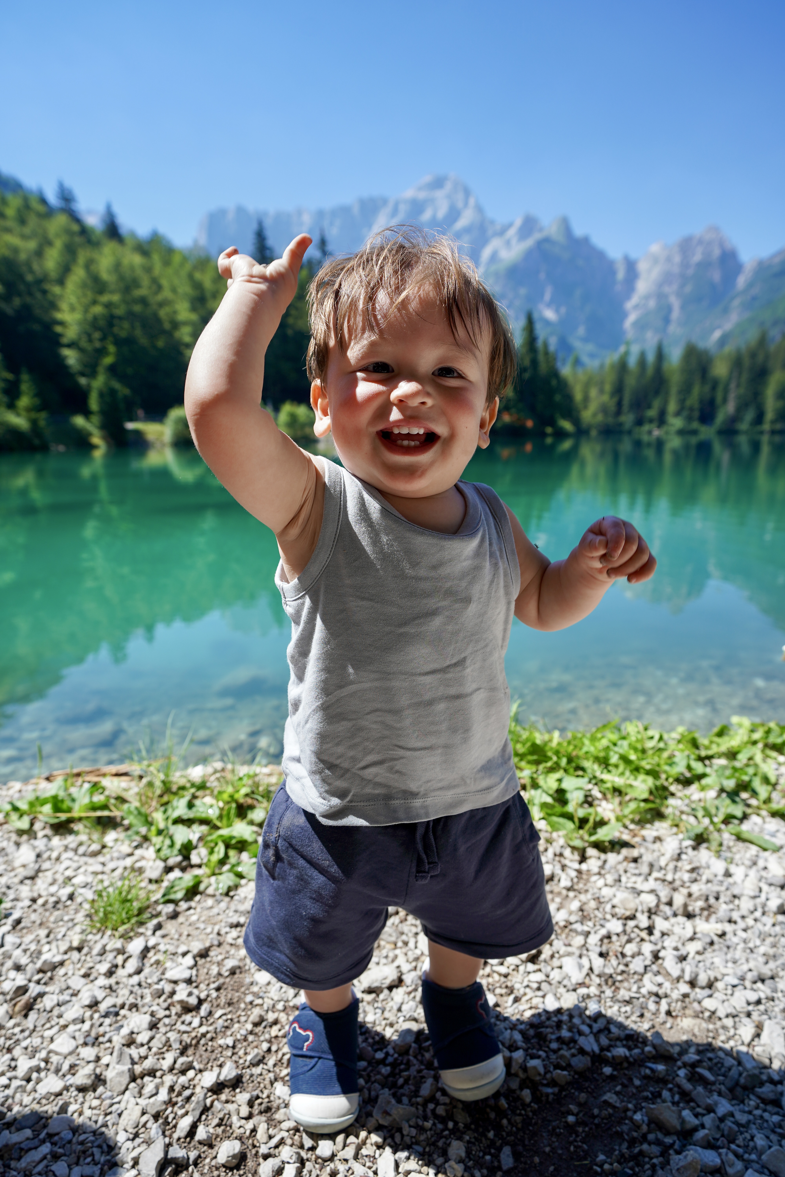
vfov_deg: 86.9
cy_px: 588
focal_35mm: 19
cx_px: 392
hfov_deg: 64.6
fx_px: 621
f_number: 4.5
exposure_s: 1/500
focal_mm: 19
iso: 100
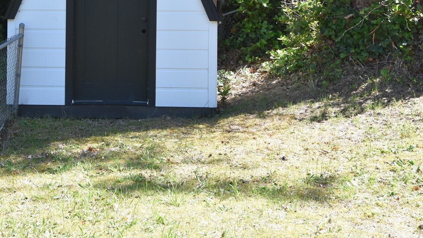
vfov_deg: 17.2
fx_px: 763
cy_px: -11
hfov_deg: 30.6
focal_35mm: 68
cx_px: 121
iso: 800
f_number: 8
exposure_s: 1/400
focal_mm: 24
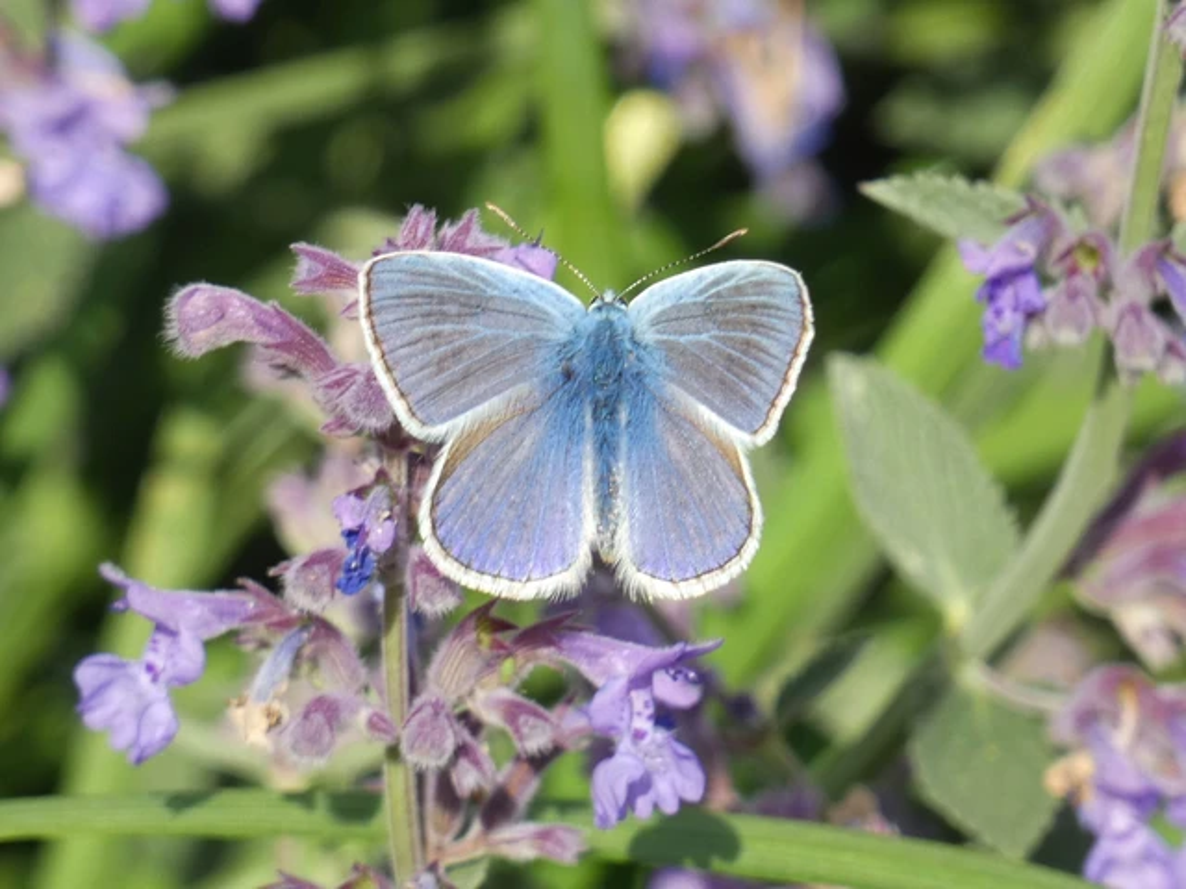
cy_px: 444
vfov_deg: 3.9
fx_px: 13156
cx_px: 593
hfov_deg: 5.2
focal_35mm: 384
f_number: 5.6
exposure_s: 1/80
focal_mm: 68.8
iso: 80
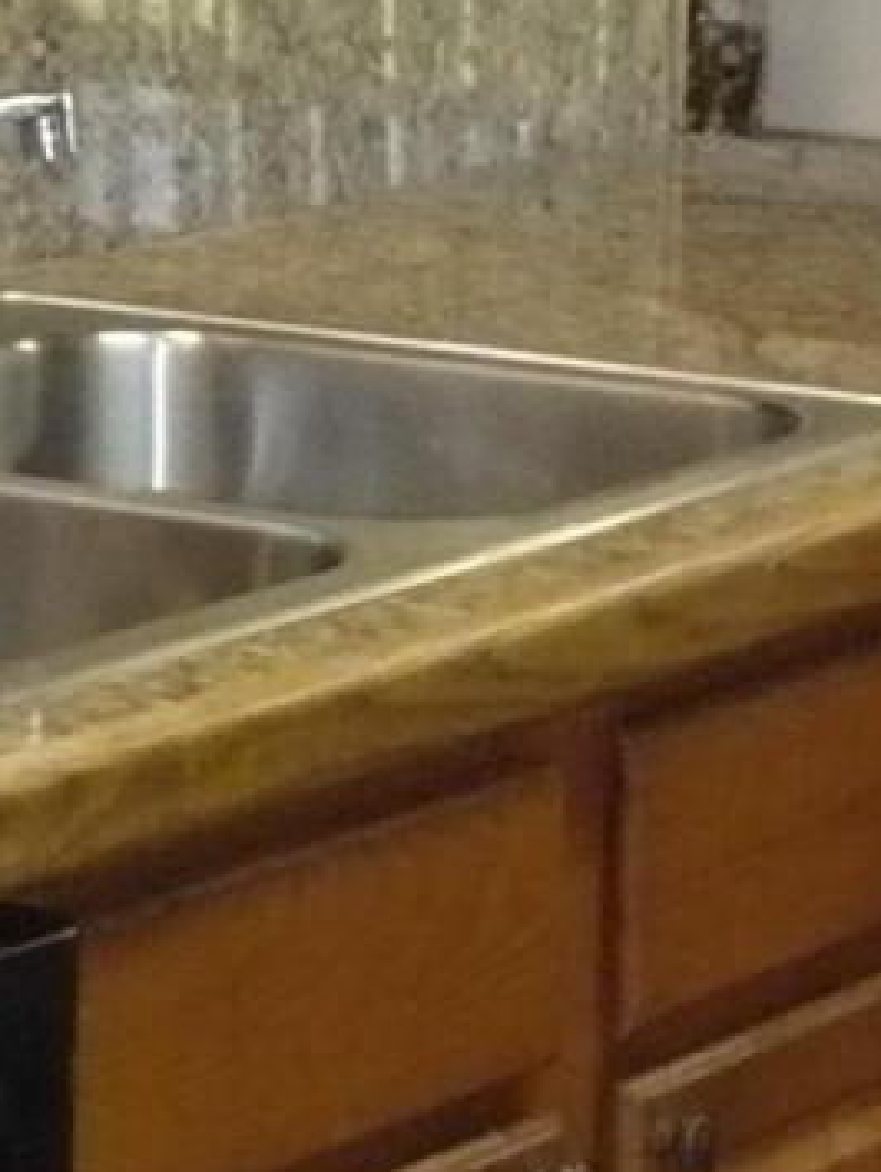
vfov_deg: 9.2
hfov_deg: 7.1
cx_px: 146
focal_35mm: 209
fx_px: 7084
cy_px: -510
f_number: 2.8
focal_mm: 6.1
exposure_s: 1/30
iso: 320
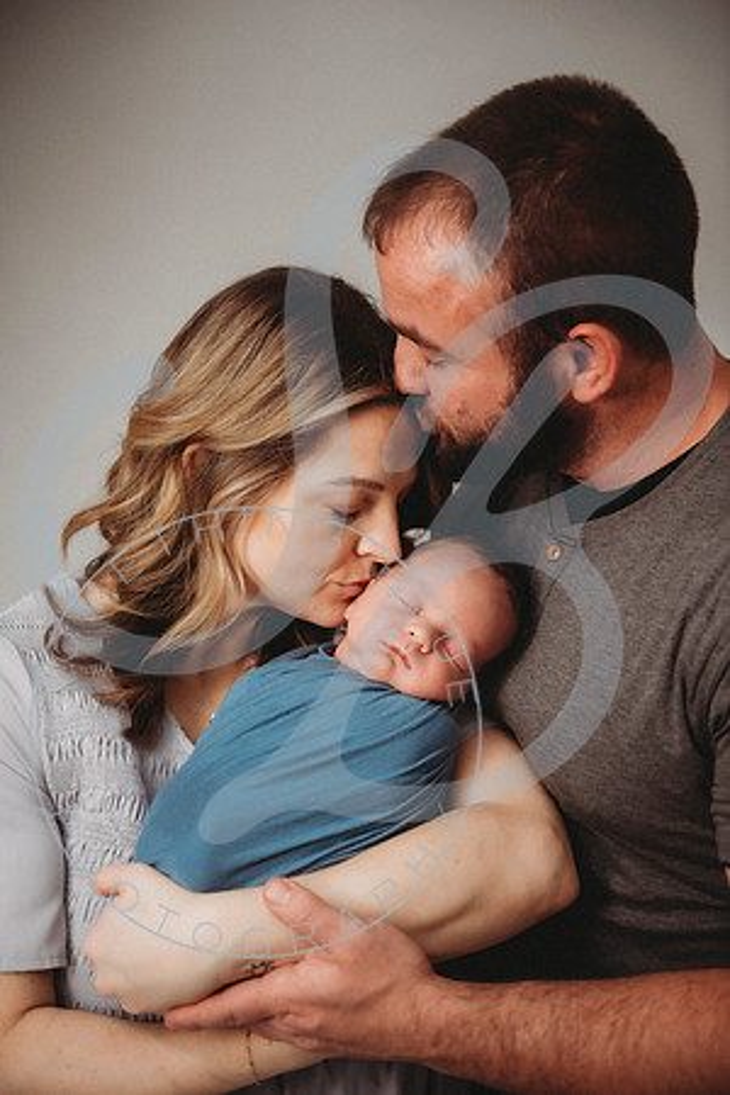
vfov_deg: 38.2
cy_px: 548
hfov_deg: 26.0
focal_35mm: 52
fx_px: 1582
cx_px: 365
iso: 100
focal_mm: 52
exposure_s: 1/125
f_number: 2.8
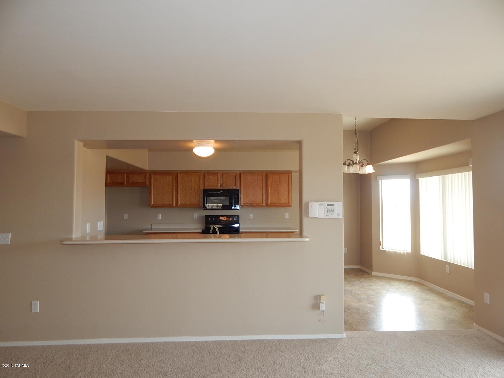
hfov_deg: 76.4
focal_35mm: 22
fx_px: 320
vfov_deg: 61.1
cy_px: 189
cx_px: 252
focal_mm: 4
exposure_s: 1/60
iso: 125
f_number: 3
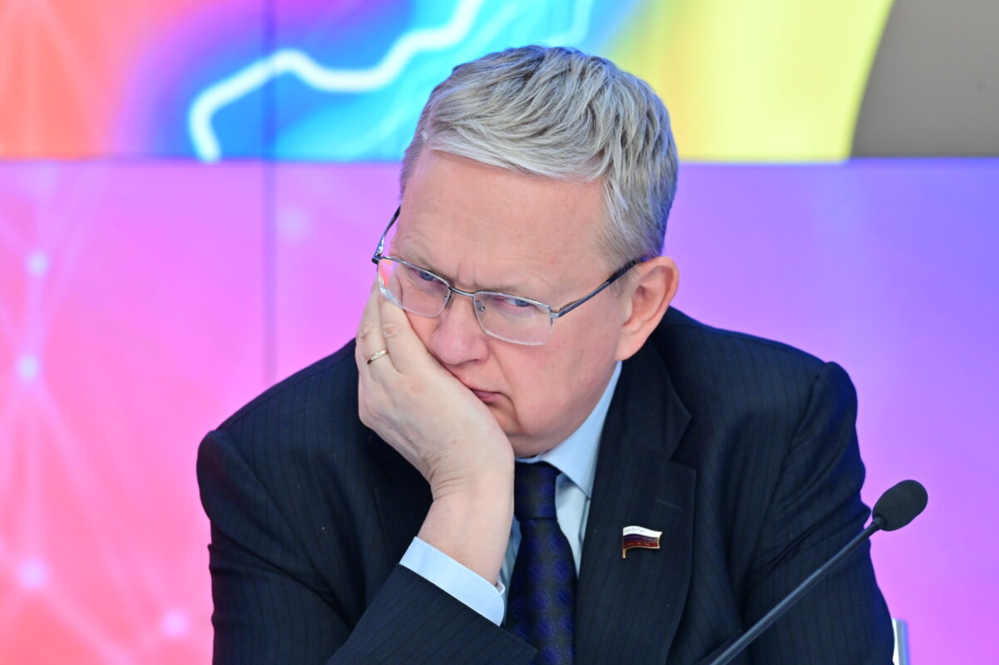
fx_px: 8600
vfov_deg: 4.4
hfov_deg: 6.6
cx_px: 500
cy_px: 332
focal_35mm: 310
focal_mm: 310
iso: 4000
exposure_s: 1/100
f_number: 6.3
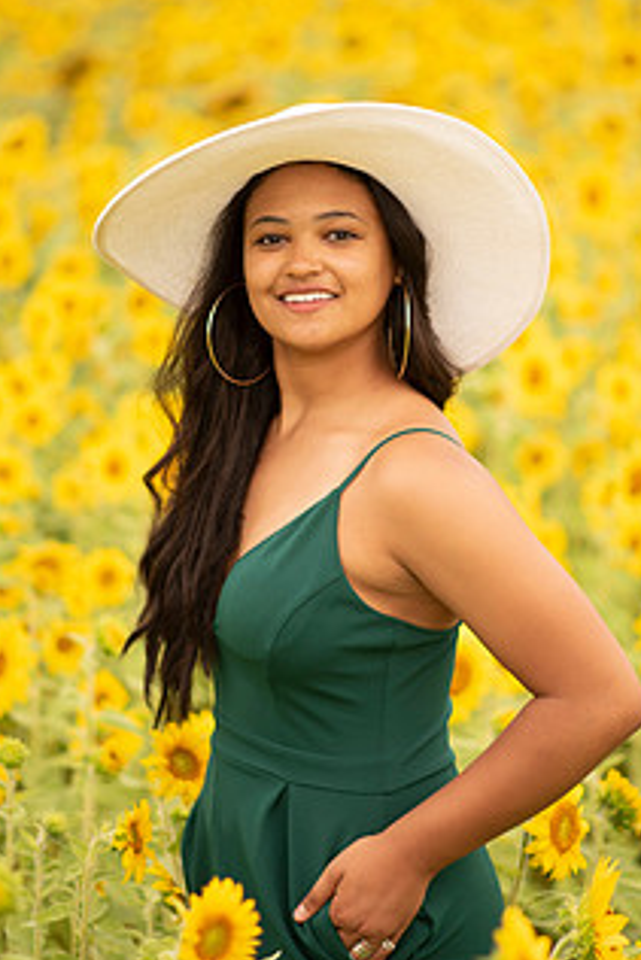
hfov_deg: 11.3
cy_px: 447
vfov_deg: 16.9
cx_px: 362
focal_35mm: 121
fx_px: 3228
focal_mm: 85
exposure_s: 1/320
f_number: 1.8
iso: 100
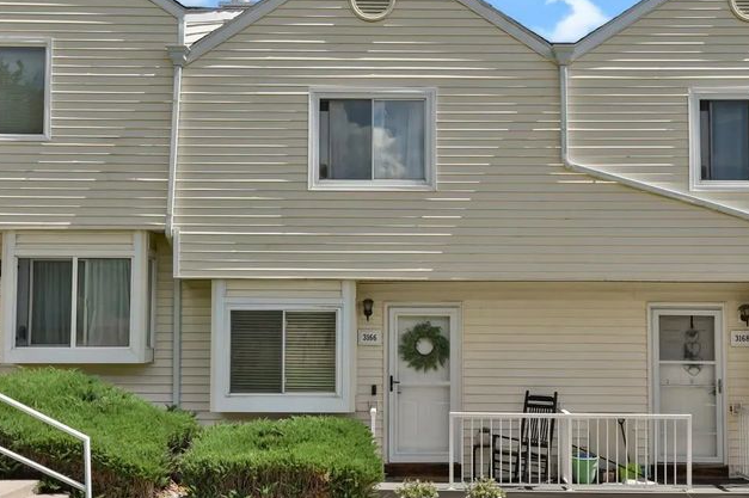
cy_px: 278
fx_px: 1019
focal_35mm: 49
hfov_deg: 40.4
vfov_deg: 27.5
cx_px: 393
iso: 250
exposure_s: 1/250
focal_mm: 30
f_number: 6.3
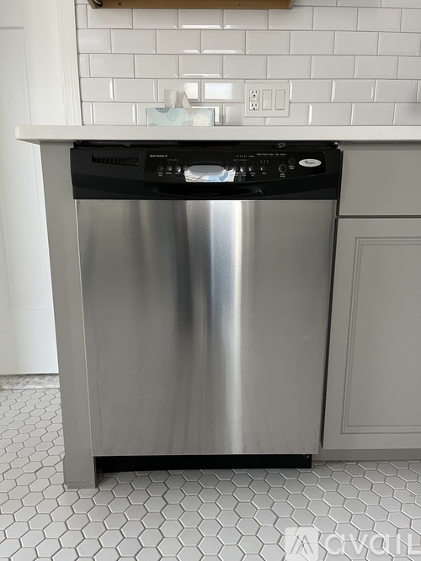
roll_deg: +0.5
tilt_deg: -13.2
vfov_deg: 67.3
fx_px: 422
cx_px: 210
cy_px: 280
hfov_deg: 53.0
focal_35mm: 26
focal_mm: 5.1
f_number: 1.6
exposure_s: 1/60
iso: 250
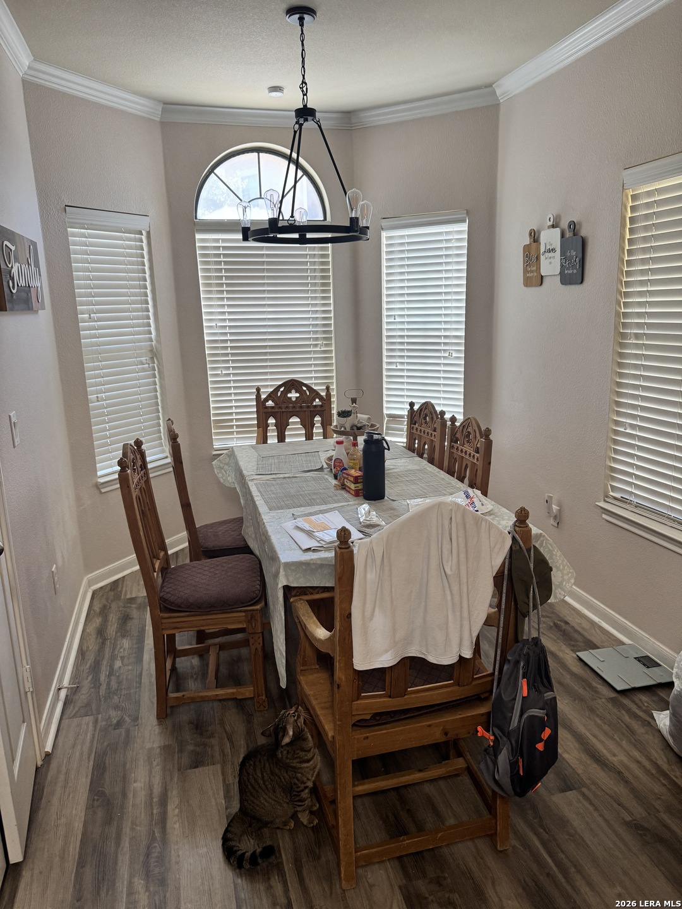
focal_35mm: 24
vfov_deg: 71.6
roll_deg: +2.1
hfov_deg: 56.8
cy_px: 454
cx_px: 341
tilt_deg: -12.3
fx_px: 630
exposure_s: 1/120
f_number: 1.78
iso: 200
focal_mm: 6.76
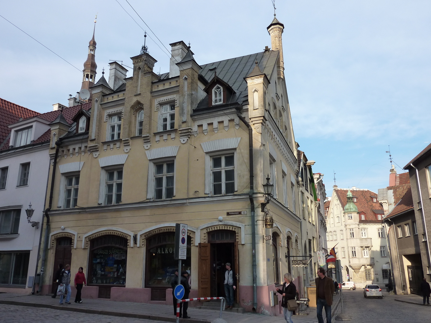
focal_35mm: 29
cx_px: 216
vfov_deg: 48.2
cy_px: 162
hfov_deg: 61.7
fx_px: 361
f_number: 4
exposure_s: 1/320
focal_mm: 4.7
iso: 125
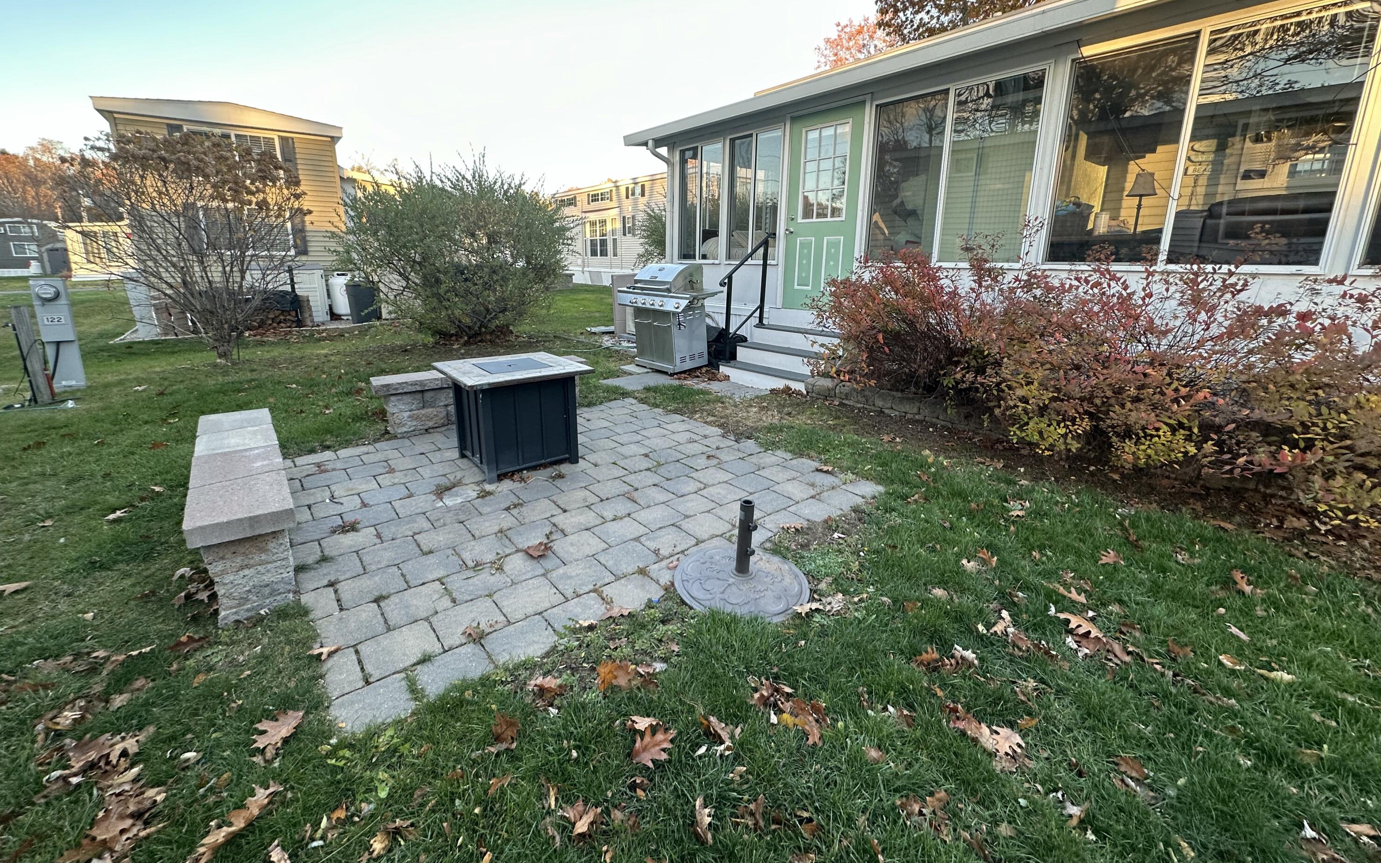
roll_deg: -1.5
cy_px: 383
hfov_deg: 101.5
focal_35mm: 15
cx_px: 687
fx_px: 565
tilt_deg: -12.2
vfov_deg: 74.5
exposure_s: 1/99
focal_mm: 2.22
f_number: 2.2
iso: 100
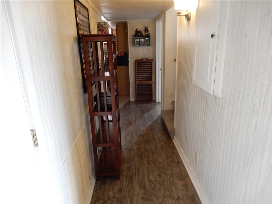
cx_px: 136
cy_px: 102
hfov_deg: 71.6
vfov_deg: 56.8
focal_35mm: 24
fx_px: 189
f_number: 3.4
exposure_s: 1/10
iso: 400
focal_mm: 4.3
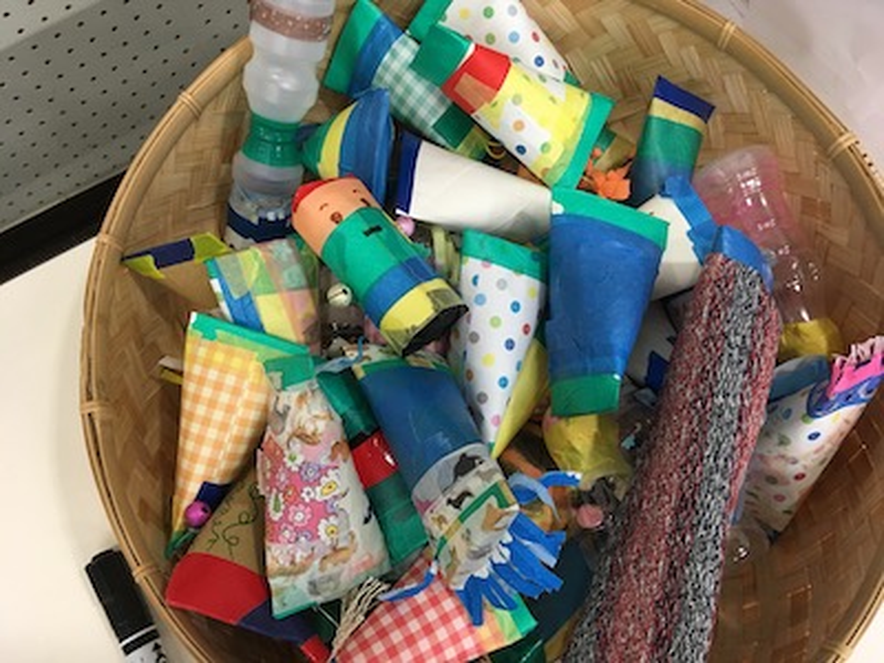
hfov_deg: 61.7
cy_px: 332
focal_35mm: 29
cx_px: 442
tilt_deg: -75.2
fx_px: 741
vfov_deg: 48.2
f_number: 2.2
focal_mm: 4.15
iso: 100
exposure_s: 1/30
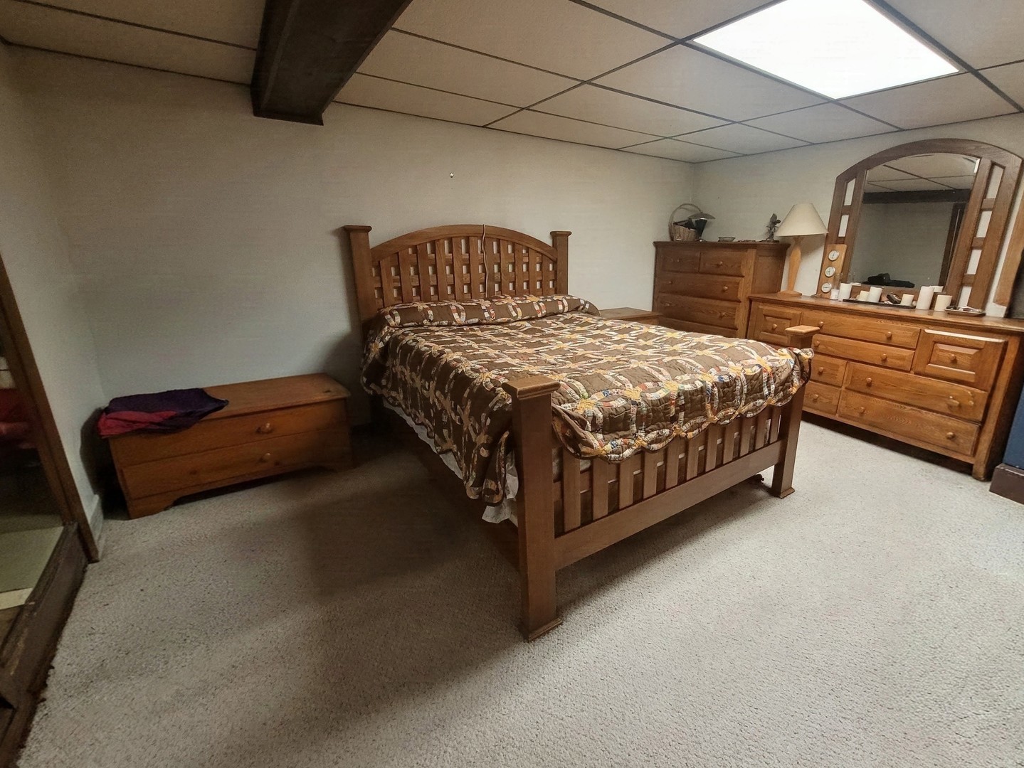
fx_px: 385
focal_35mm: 13
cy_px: 384
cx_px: 512
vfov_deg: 89.9
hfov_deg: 106.2
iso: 500
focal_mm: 1.74
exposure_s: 1/30
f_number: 2.2
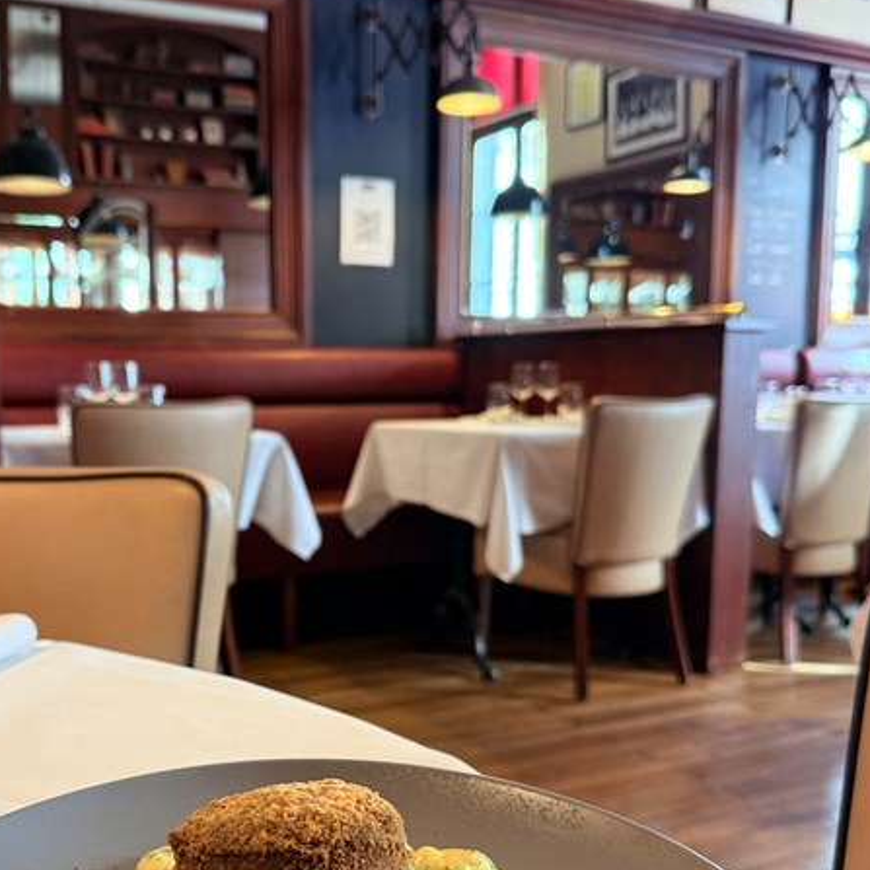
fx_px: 1081
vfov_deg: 43.6
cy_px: 531
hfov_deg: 43.4
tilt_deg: -7.9
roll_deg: -0.6
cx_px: 313
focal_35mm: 38
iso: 250
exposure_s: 1/50
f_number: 1.78
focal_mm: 6.76
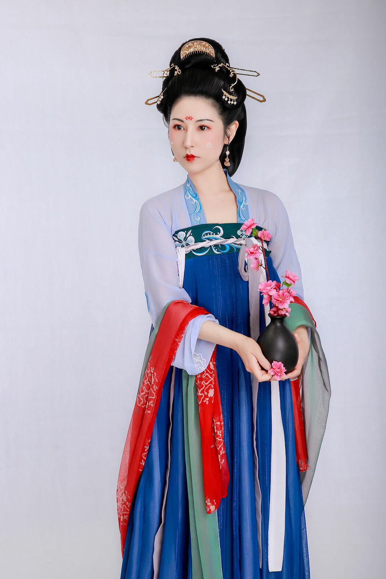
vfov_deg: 29.2
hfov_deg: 19.7
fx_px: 1110
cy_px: 290
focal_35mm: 69
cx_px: 193
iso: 100
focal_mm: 70
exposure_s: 1/160
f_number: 7.1
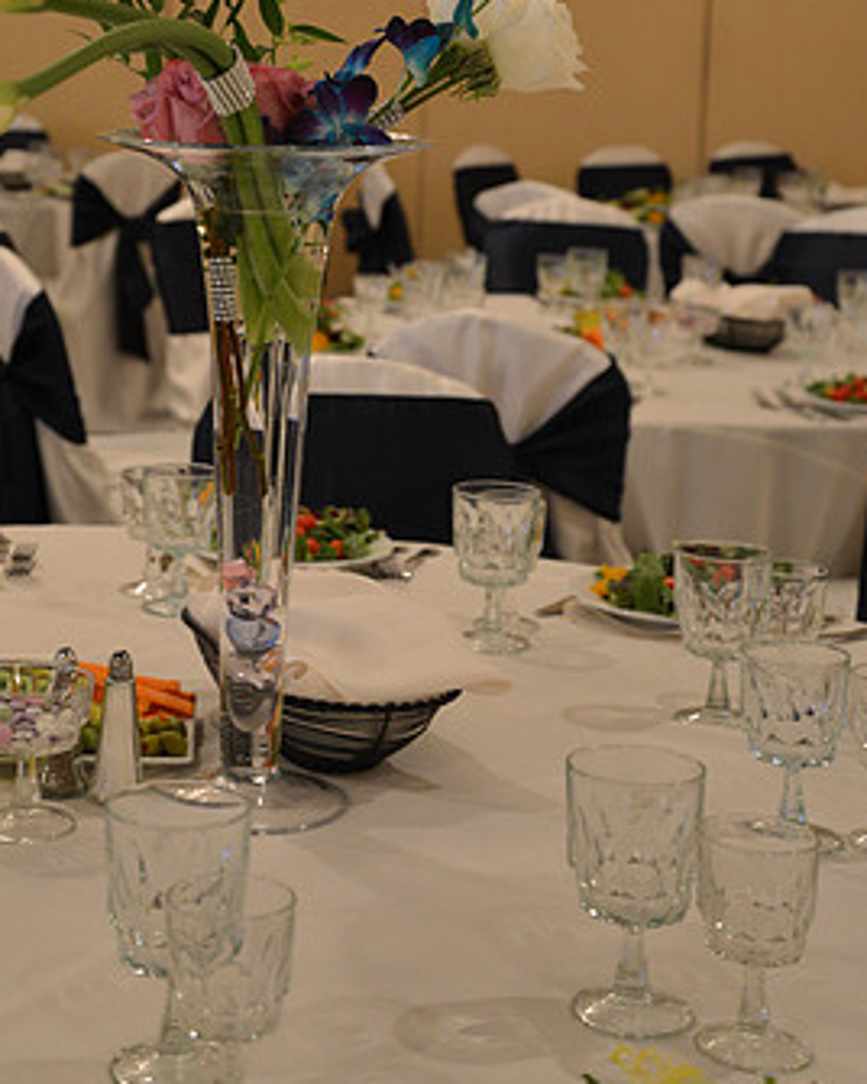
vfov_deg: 24.1
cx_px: 296
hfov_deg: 19.6
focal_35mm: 78
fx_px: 2502
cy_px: 217
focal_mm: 48
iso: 1250
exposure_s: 1/20
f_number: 4.5
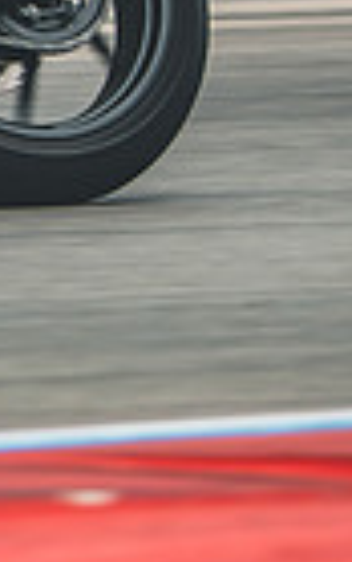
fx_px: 27446
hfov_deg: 0.7
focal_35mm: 1790
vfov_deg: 1.2
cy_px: -212
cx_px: -631
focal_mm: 280
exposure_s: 1/320
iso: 160
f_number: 4
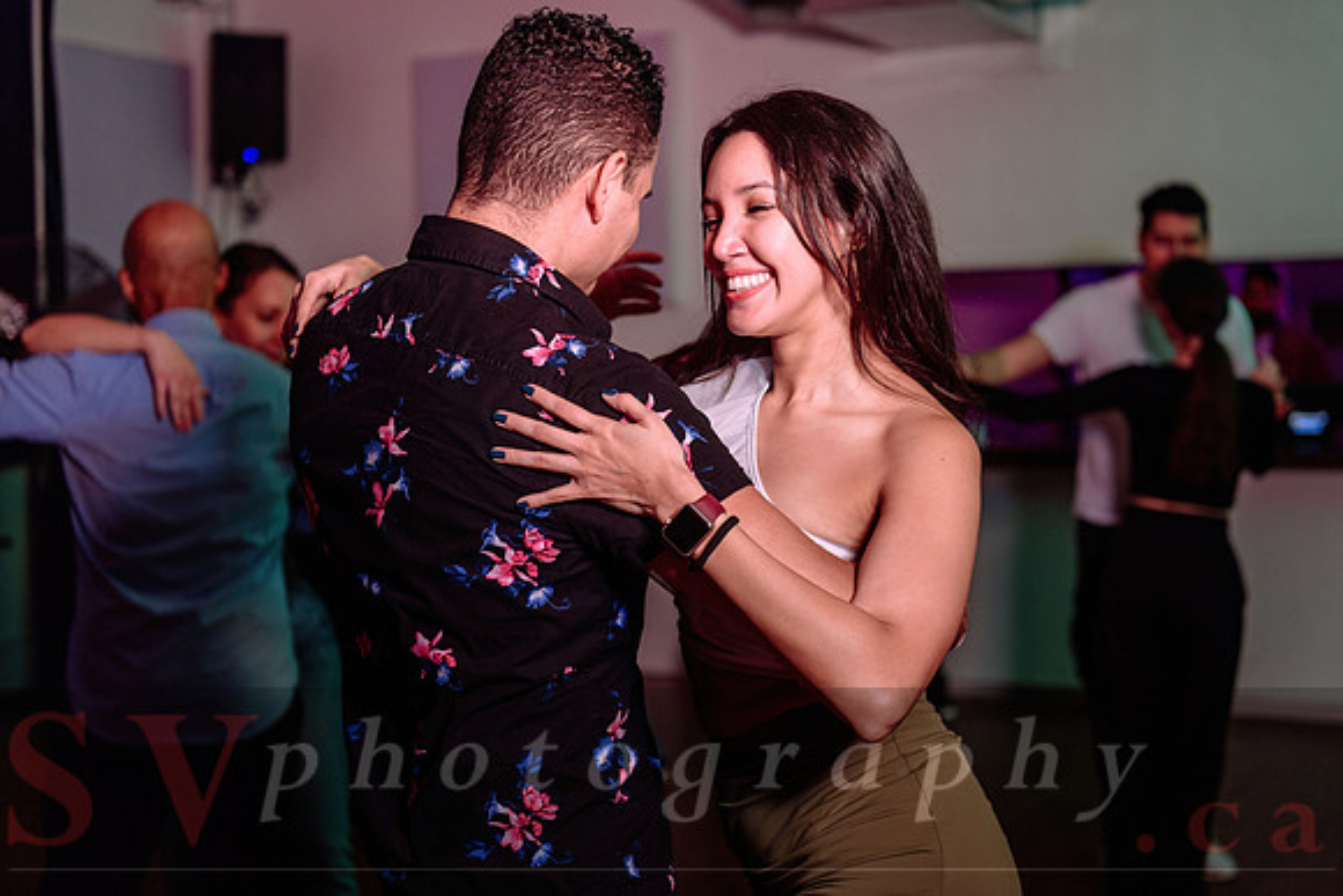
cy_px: 408
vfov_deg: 24.9
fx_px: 2031
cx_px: 731
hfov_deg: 36.6
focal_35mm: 54
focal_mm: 50
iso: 800
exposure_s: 1/80
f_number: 3.2
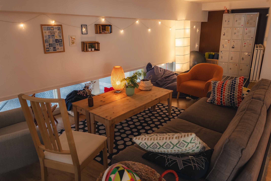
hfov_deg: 71.4
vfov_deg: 51.2
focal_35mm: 25
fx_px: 188
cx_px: 141
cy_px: 87
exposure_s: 1/100
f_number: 4.5
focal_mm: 24
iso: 1250
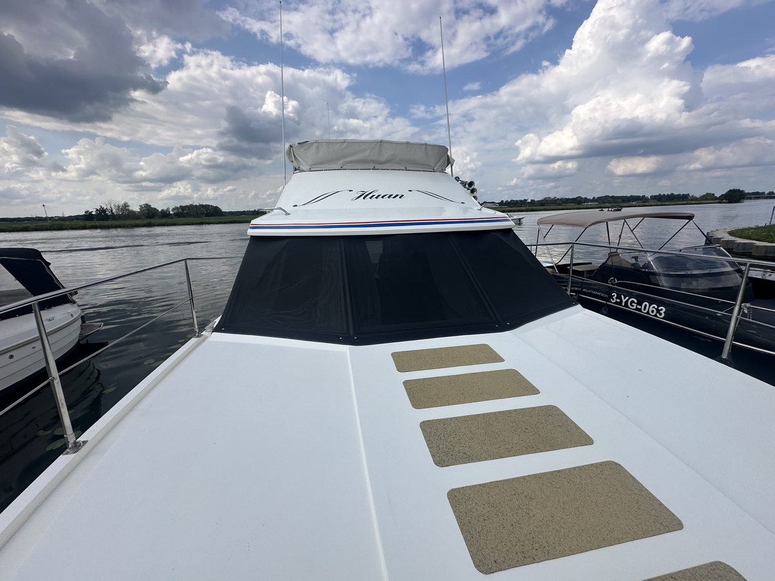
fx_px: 313
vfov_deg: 85.7
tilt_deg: -15.1
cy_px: 290
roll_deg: +2.1
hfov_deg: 102.1
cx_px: 388
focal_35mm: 14
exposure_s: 1/2257
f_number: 2.2
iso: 50
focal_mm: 2.22
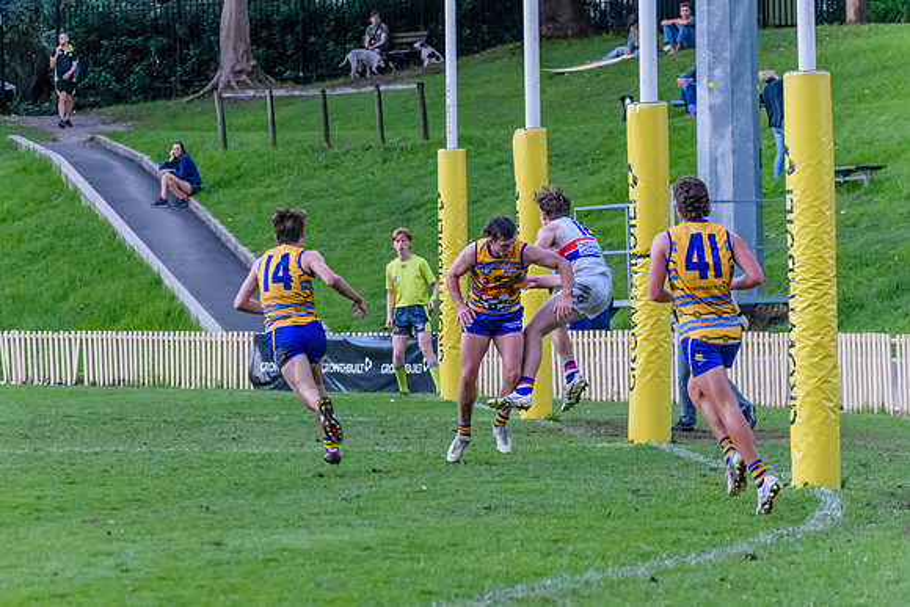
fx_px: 4793
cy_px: 366
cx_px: 401
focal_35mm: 190
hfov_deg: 10.8
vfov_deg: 7.2
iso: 8000
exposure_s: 1/1600
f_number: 5
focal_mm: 150
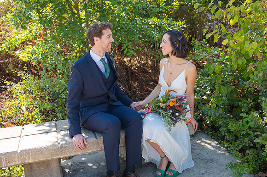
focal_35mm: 38
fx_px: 279
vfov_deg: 35.3
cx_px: 142
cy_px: 82
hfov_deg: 51.0
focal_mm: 35
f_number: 3.2
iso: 100
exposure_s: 1/250
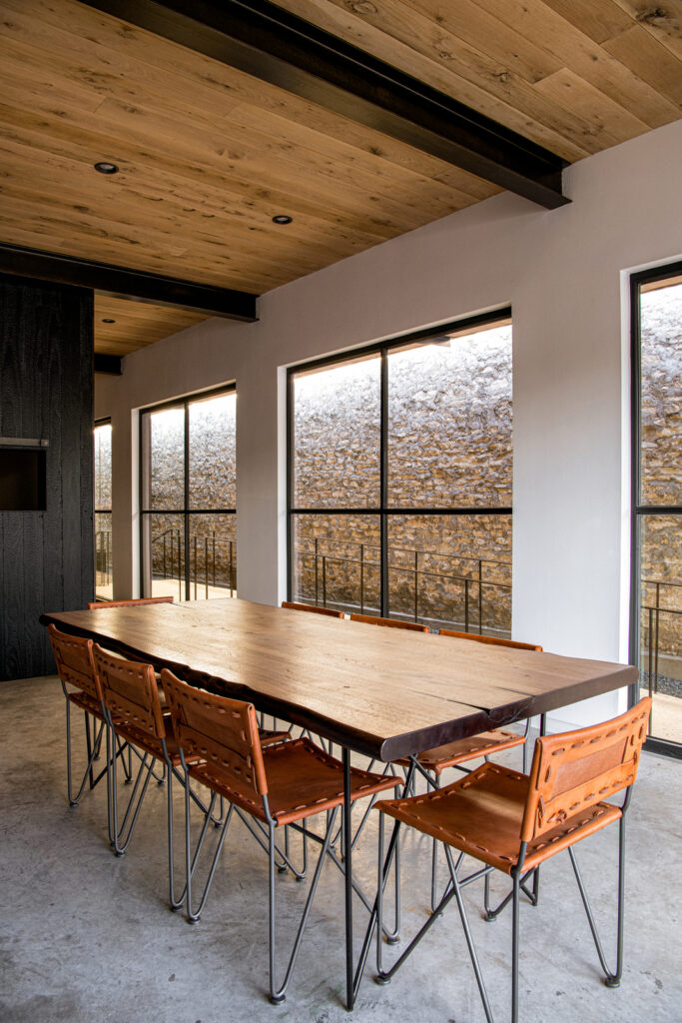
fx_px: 682
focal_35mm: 24
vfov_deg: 73.7
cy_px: 512
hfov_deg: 53.1
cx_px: 341
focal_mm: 24
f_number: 11
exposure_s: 1/3
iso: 200
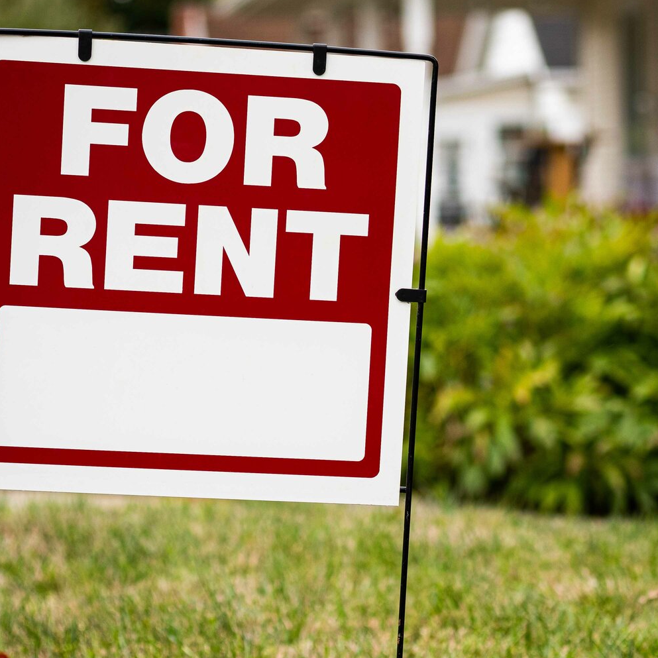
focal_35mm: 154
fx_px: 3312
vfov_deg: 11.3
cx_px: 415
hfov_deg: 11.3
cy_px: 394
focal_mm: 60
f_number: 2.4
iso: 200
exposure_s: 1/250
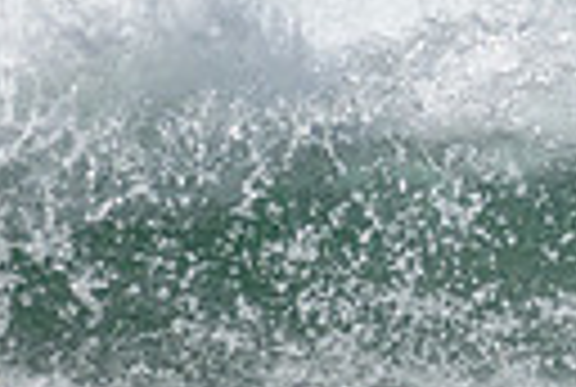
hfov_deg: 0.6
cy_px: -227
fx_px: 57991
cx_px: 994
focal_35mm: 3616
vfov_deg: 0.4
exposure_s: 1/1250
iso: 1800
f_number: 11
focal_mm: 800
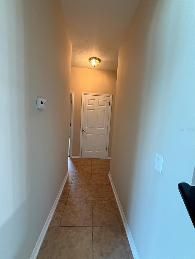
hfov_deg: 85.7
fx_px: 105
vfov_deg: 102.1
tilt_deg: -6.5
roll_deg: -3.9
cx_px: 98
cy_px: 130
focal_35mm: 14
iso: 640
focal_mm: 2.22
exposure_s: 1/60
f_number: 2.2
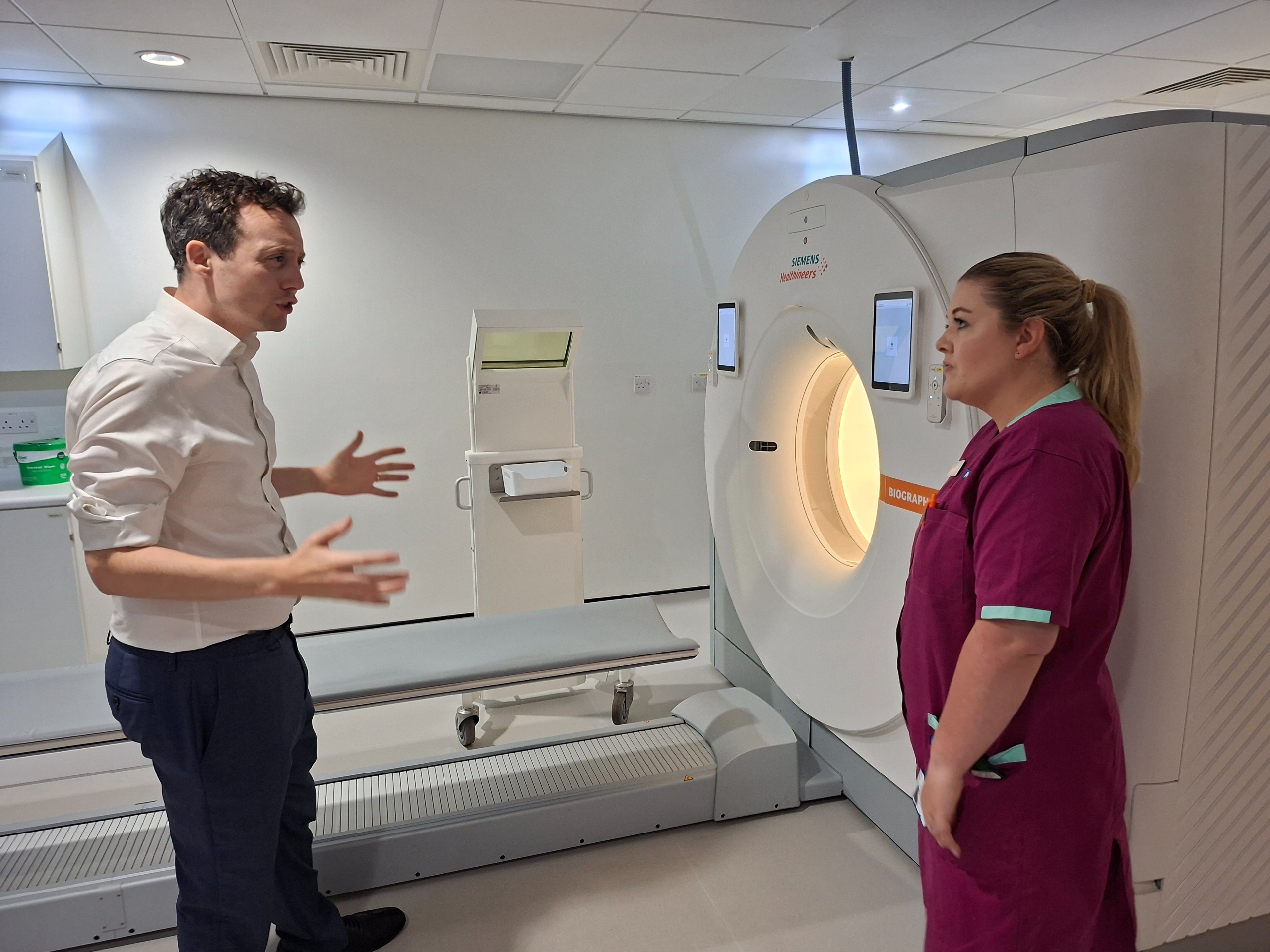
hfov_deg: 73.9
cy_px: 476
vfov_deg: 58.9
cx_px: 635
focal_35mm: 23
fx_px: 844
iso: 400
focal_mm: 5.54
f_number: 1.8
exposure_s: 1/33
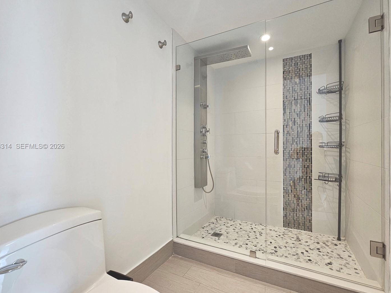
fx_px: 169
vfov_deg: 81.7
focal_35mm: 15
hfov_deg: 98.1
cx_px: 202
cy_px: 146
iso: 250
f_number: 2.2
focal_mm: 2.2
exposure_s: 1/60
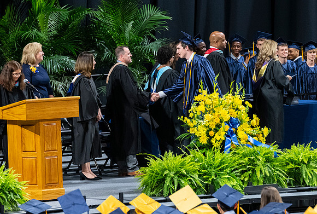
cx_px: 198
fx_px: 2981
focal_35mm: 337
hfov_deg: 6.1
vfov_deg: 4.1
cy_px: 109
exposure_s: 1/200
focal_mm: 190
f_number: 4
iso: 2000
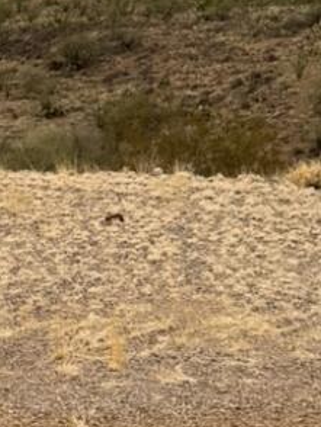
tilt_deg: -7.2
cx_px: -52
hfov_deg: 9.0
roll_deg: +3.2
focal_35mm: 163
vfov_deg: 12.1
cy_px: 299
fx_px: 2012
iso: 64
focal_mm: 6.76
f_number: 1.78
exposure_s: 1/167
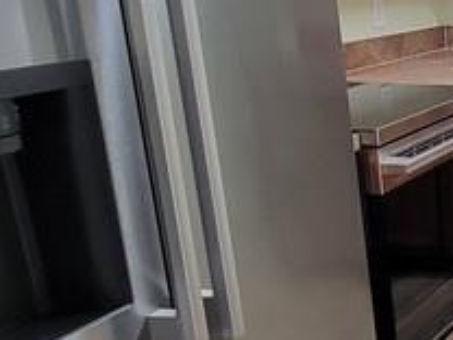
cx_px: 852
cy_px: 159
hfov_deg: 20.1
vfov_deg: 23.3
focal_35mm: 63
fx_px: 824
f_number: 2.2
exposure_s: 1/60
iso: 200
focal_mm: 2.2
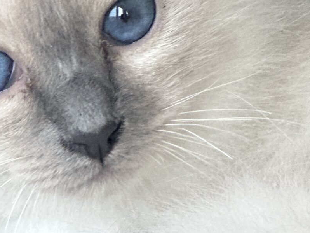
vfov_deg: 6.0
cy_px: 112
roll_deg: +1.5
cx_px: 33
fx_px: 2213
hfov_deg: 8.0
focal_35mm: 247
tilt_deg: -9.1
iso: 125
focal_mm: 9
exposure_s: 1/121
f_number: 2.8
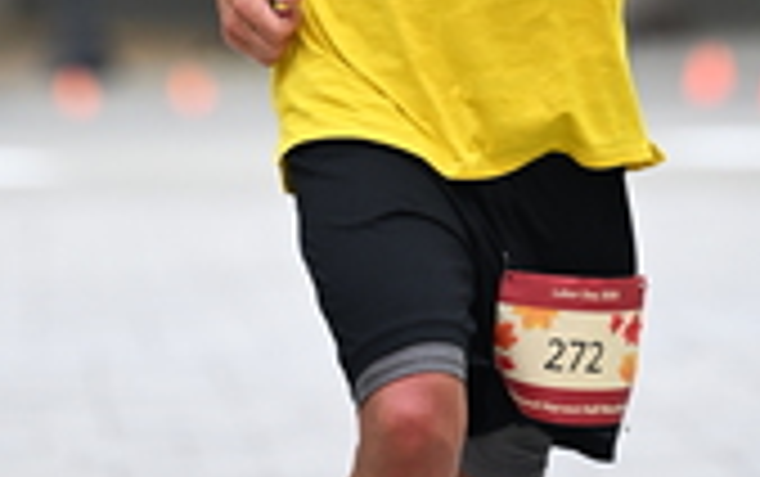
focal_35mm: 664
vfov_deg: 2.0
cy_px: -315
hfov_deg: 3.2
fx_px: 13767
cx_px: 402
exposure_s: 1/2000
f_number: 2.8
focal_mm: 200
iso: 640
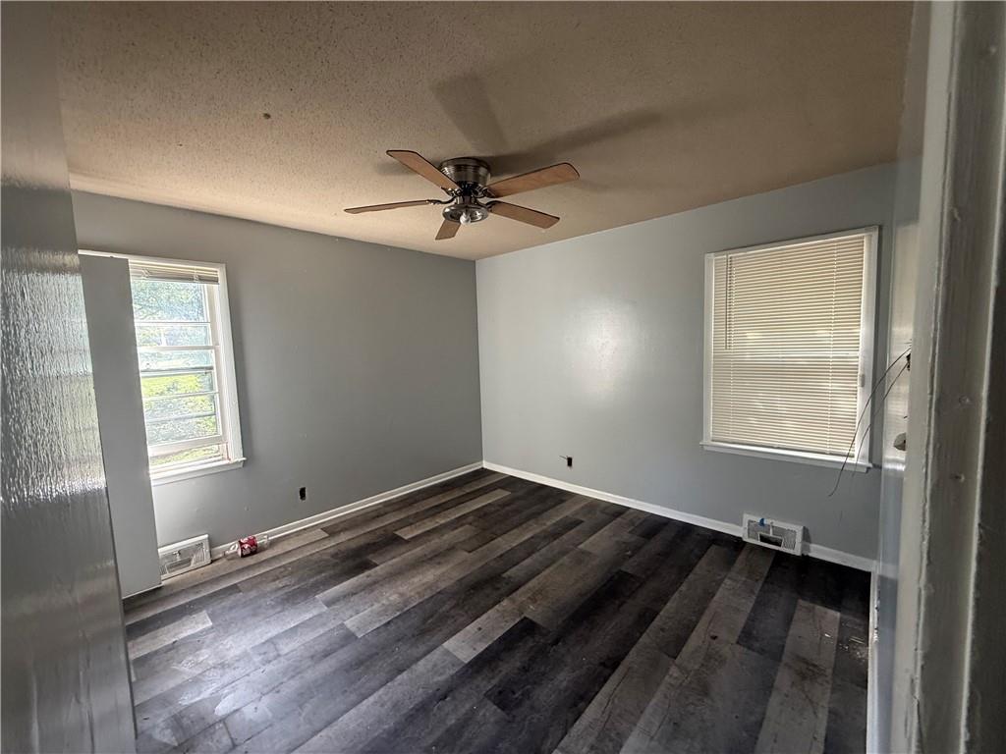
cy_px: 377
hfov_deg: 102.1
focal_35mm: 14
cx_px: 503
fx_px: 407
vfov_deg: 85.7
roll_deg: +1.6
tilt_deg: -3.7
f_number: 2.2
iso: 320
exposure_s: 1/85
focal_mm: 2.22
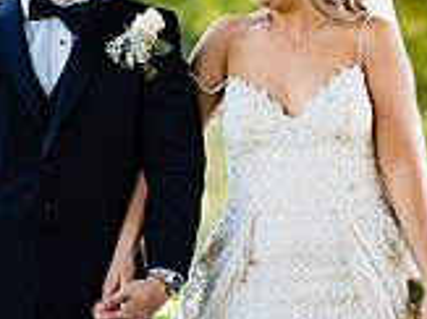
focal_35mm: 291
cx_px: 464
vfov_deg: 5.1
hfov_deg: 6.8
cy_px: 77
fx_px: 3587
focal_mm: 85
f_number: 1.8
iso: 160
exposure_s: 1/400
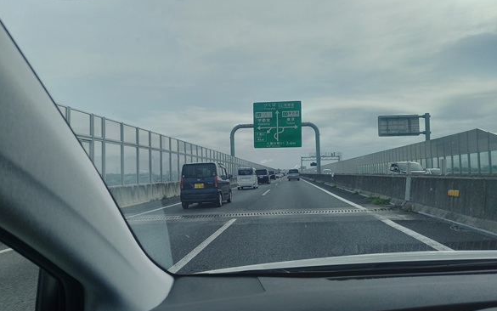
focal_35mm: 29
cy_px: 181
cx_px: 229
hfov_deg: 64.5
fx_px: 393
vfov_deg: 43.0
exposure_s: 1/1054
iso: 50
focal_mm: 4.65
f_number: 1.8
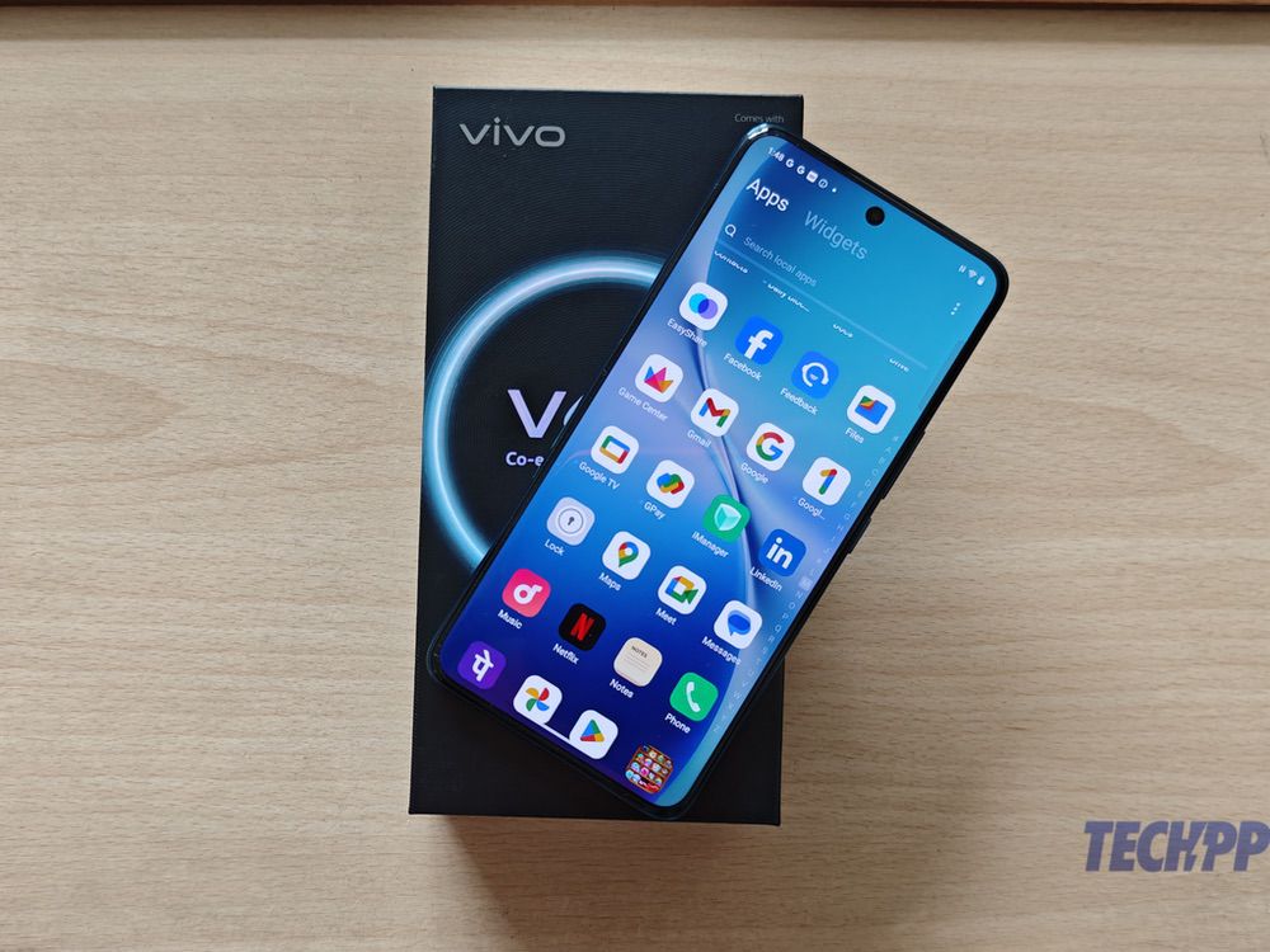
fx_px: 1688
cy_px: 476
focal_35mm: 46
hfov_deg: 41.2
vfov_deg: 31.5
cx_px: 635
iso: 320
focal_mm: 8.72
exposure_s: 1/100
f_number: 1.63
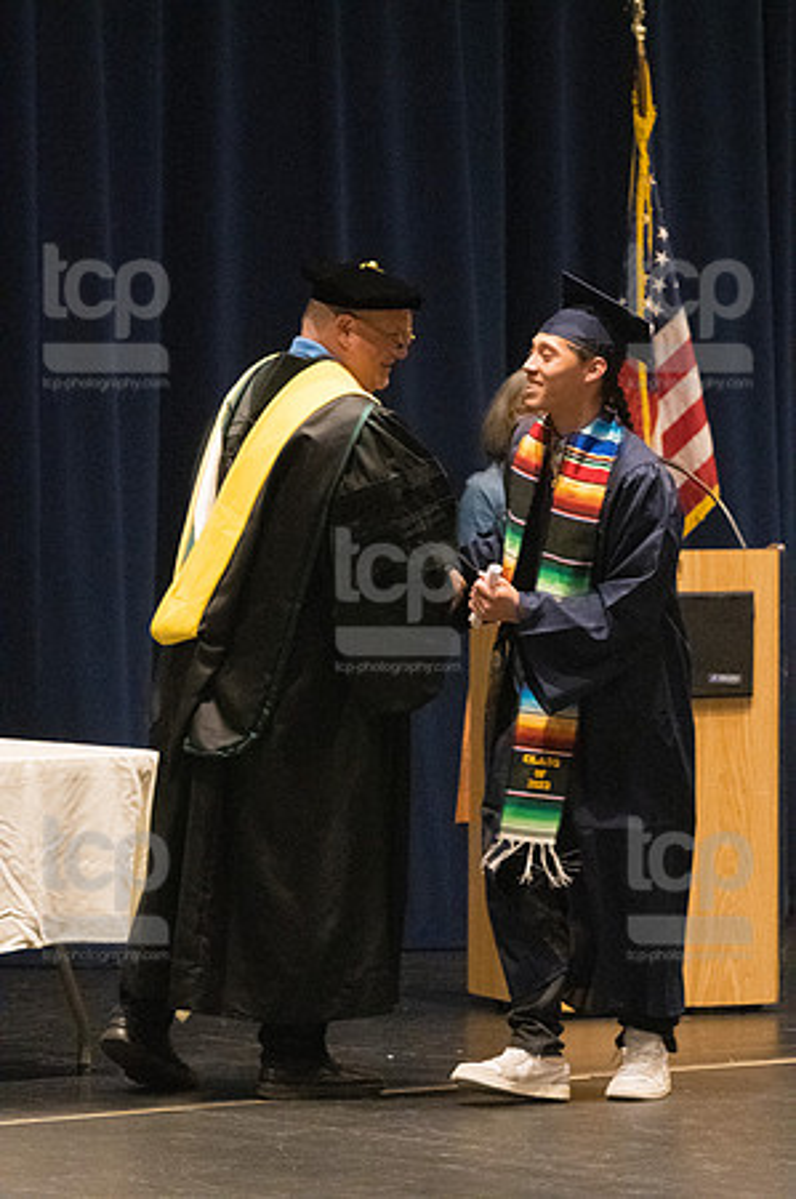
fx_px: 7978
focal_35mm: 240
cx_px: 398
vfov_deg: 8.6
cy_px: 600
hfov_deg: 5.7
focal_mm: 160
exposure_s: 1/250
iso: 8000
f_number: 4.5
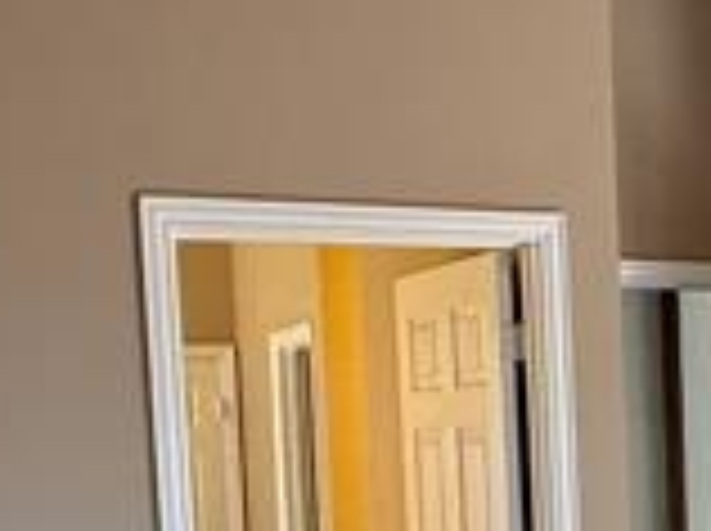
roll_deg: +1.6
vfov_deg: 15.7
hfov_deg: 20.1
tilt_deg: -4.3
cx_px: 873
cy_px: 608
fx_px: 1866
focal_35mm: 91
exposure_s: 1/99
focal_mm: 2.22
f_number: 2.2
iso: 160
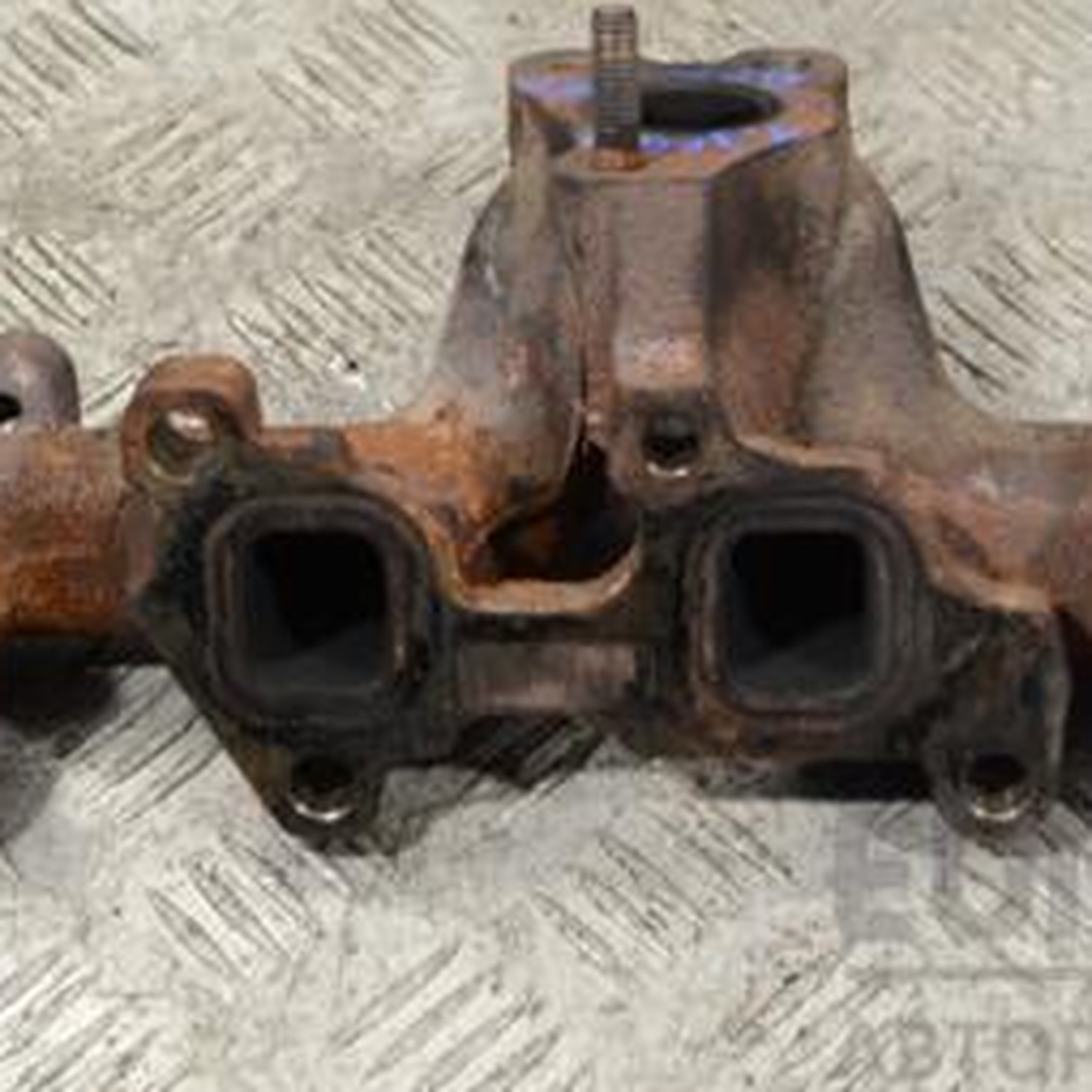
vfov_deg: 18.0
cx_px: 754
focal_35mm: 96
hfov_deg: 18.0
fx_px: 3426
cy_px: 304
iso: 180
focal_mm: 32
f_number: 4.8
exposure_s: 1/30
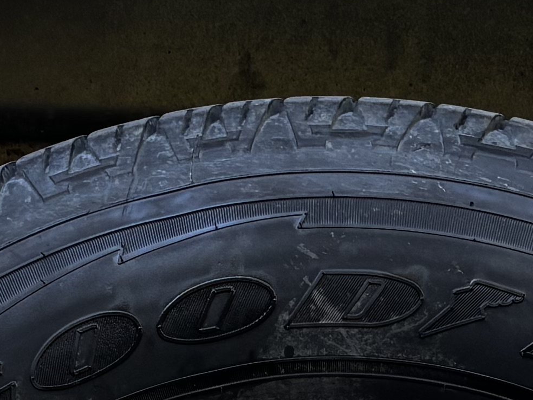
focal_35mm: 151
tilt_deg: -7.8
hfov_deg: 13.1
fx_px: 2325
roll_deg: +0.6
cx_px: 347
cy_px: 869
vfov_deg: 9.1
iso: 100
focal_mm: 5.96
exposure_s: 1/121
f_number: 1.6
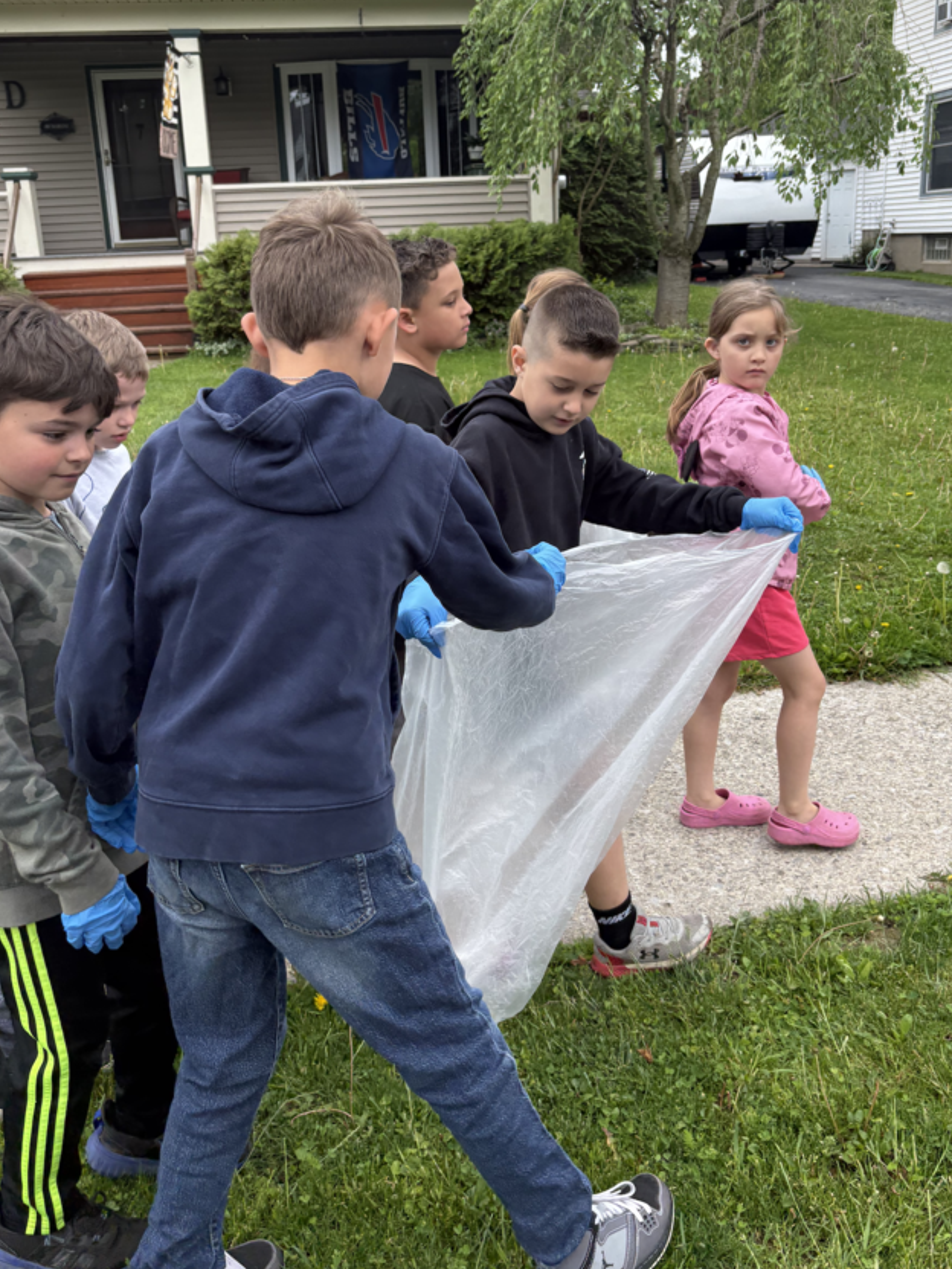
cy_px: 573
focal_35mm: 32
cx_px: 481
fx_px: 1173
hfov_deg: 44.2
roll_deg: -0.9
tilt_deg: -12.6
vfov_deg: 56.7
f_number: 1.6
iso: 64
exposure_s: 1/840
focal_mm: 5.96
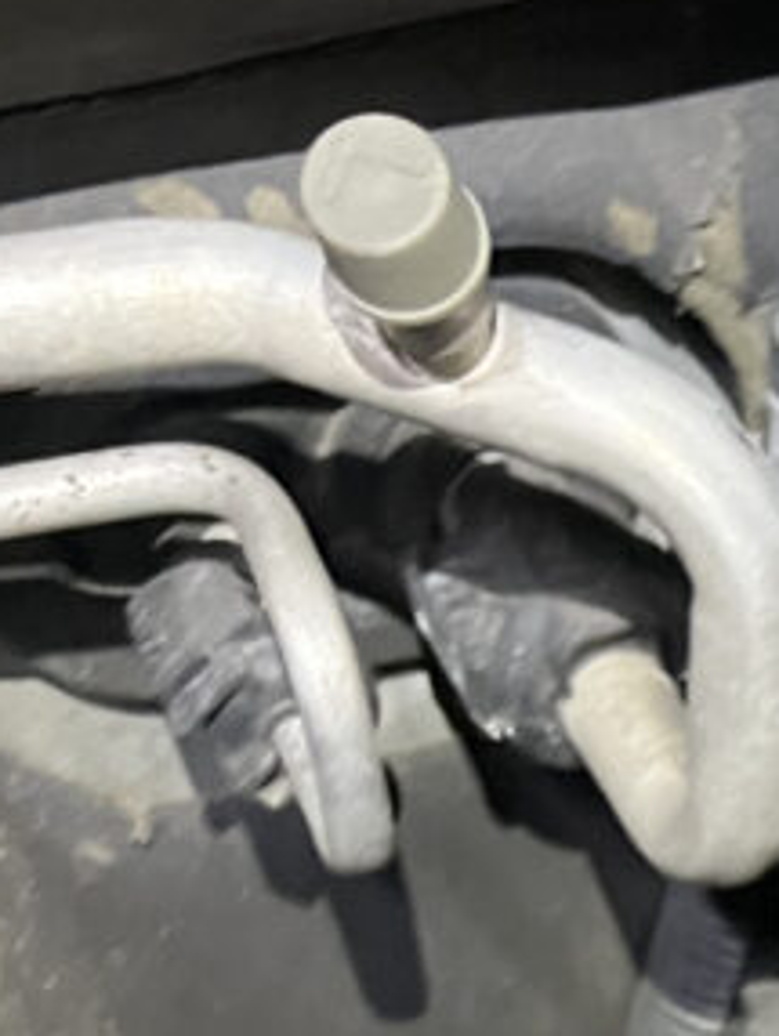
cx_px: 1373
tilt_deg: -52.5
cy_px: 1540
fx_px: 2786
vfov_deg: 18.7
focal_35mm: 93
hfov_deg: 14.2
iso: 500
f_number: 1.6
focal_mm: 5.1
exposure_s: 1/30
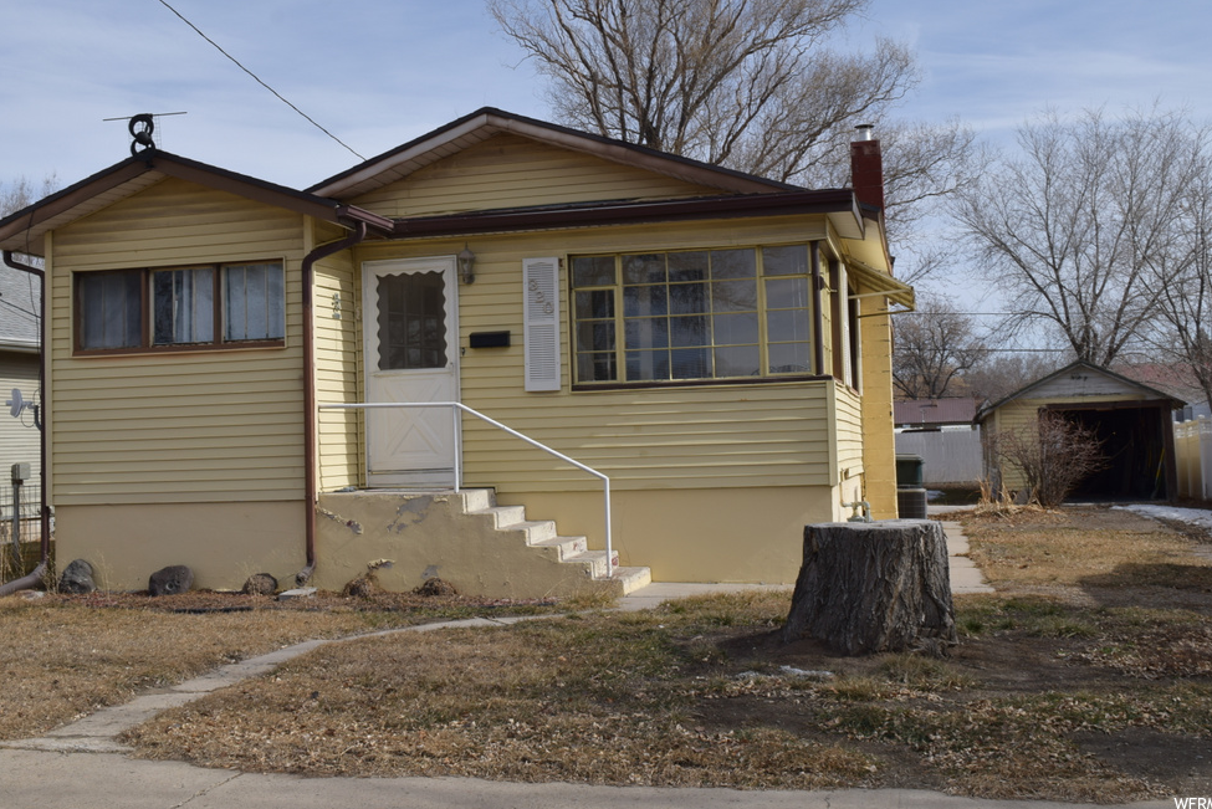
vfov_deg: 31.5
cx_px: 602
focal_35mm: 43
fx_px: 1432
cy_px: 388
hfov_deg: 45.9
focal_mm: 27
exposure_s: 1/200
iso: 100
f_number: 13
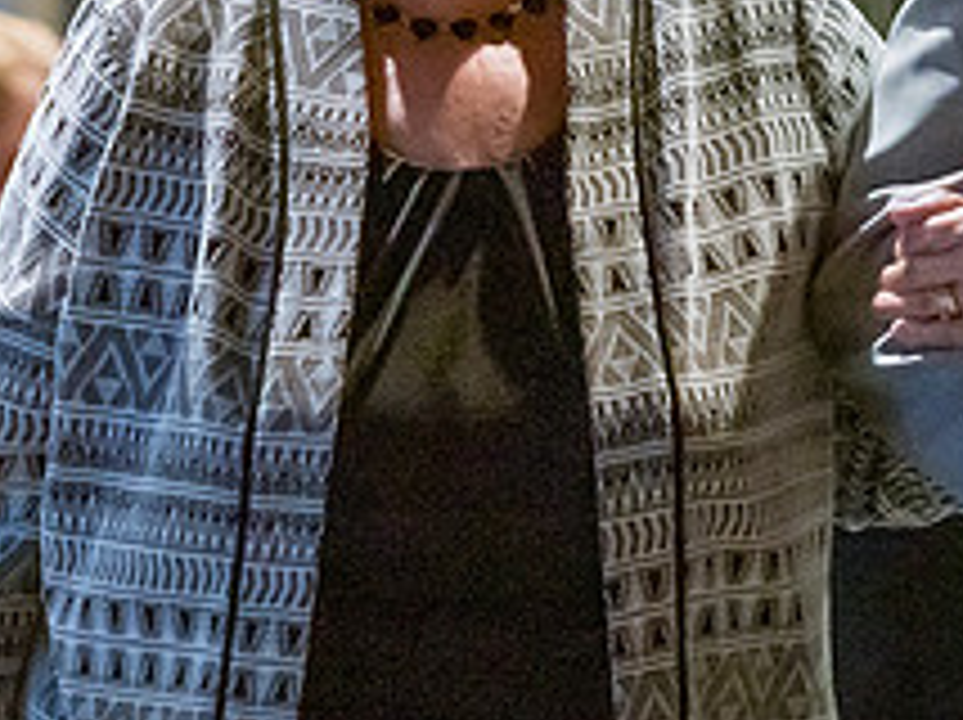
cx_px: 932
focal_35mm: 365
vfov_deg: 4.1
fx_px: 10143
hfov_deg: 5.4
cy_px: -25
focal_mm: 140
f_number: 4
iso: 3200
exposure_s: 1/200
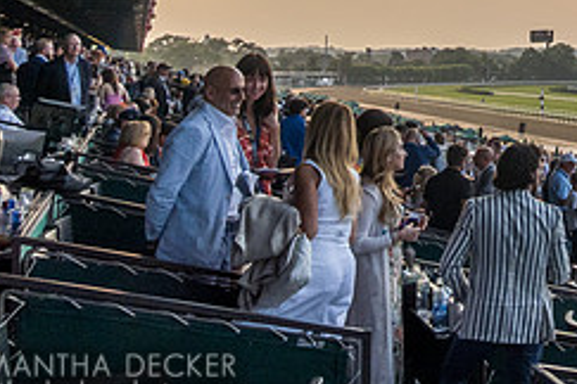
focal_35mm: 71
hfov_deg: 25.5
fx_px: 1138
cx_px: 692
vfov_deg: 18.5
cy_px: -28
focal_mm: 9
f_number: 10
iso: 100
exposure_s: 1/100
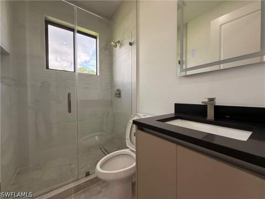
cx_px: 132
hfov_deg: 102.1
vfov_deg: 85.7
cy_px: 100
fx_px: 107
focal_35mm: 14
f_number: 2.2
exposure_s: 1/99
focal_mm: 2.22
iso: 100
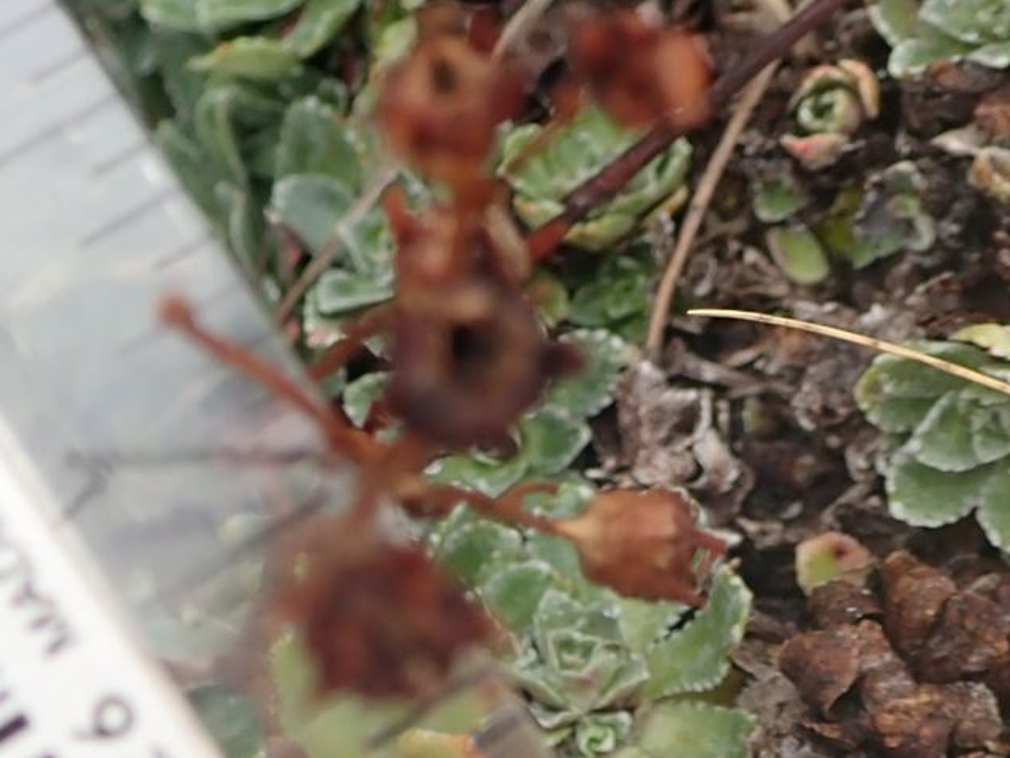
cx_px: 375
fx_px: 2744
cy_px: 571
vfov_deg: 15.7
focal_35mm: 94
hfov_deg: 20.8
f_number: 3.2
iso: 100
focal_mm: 5.5
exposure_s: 1/125
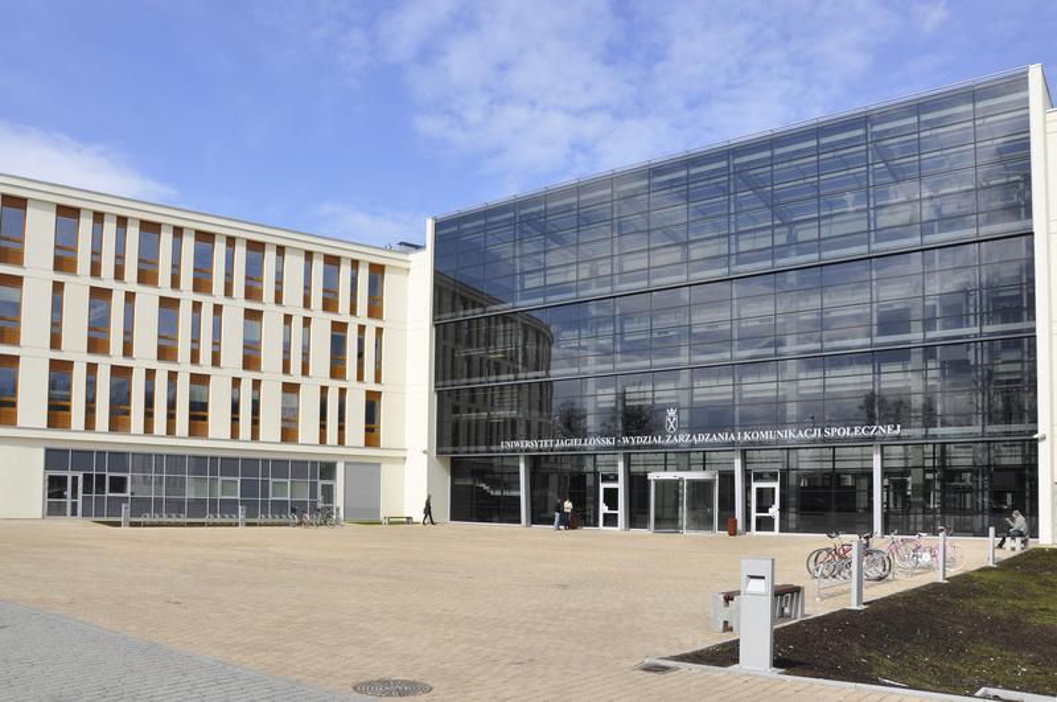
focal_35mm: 27
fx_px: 792
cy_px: 351
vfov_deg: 47.8
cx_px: 528
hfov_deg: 67.5
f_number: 13
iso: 200
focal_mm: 18
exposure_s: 1/160
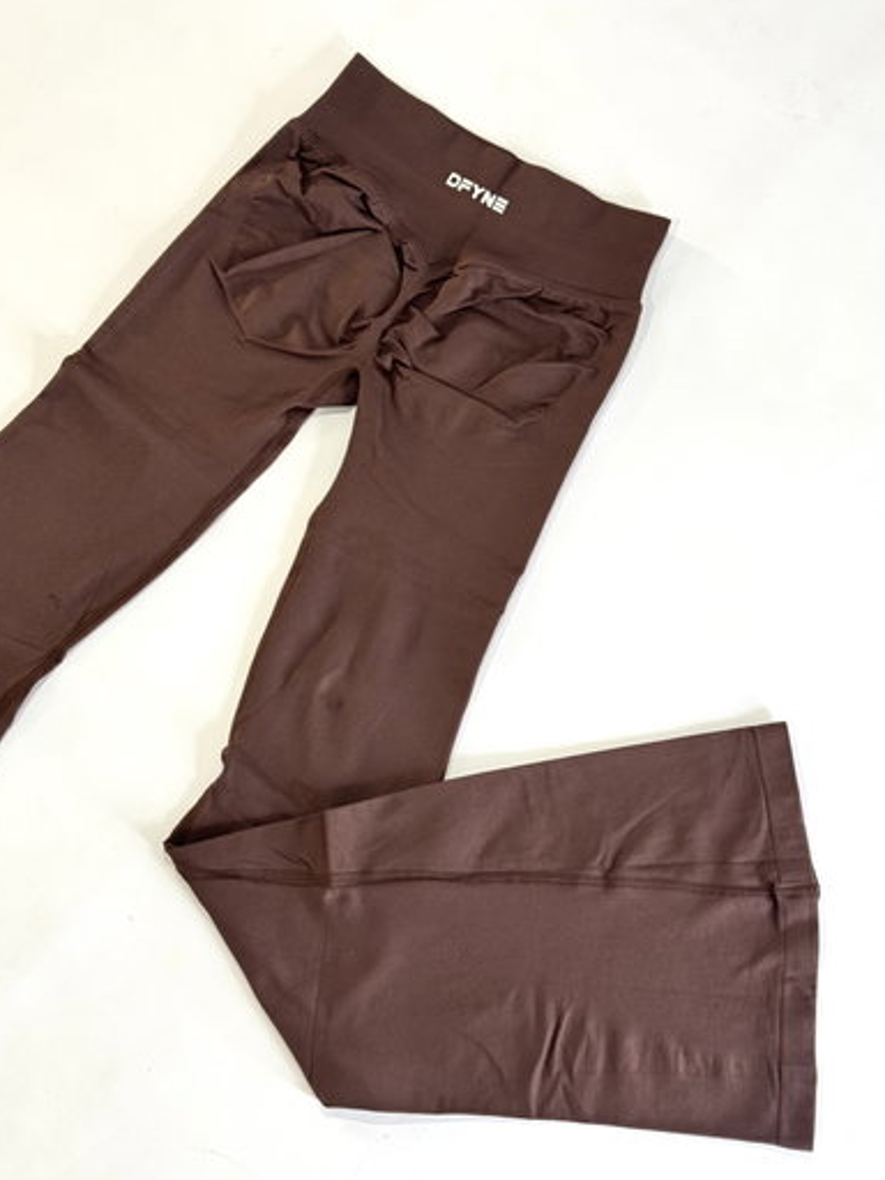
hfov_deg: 29.1
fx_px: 1704
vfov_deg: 38.2
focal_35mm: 50
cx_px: 431
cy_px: 598
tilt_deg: -78.0
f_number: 1.78
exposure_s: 1/50
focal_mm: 6.76
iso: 100
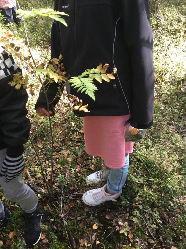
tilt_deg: -37.8
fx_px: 222
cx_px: 93
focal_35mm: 31
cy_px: 124
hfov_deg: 45.4
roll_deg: +6.0
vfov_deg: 58.4
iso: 40
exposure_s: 1/33
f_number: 2.4
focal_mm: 3.3
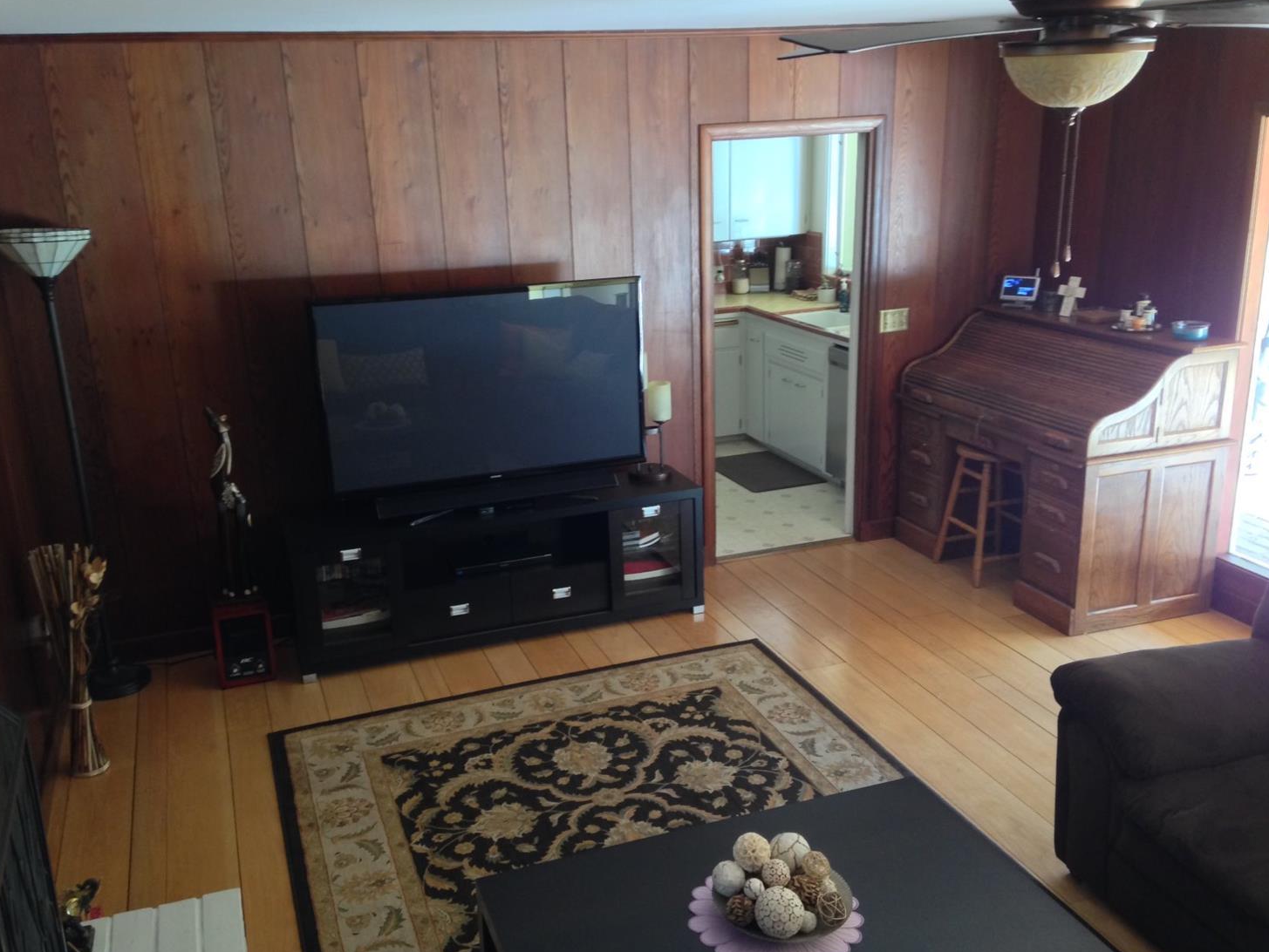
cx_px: 619
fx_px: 1247
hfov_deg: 53.9
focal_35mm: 34
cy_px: 484
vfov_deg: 41.8
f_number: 2.4
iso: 200
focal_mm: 4.12
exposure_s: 1/20
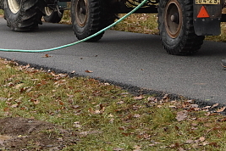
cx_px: 63
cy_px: -50
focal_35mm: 180
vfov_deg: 7.5
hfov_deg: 11.4
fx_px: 1130
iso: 1000
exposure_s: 1/500
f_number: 4.5
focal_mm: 40
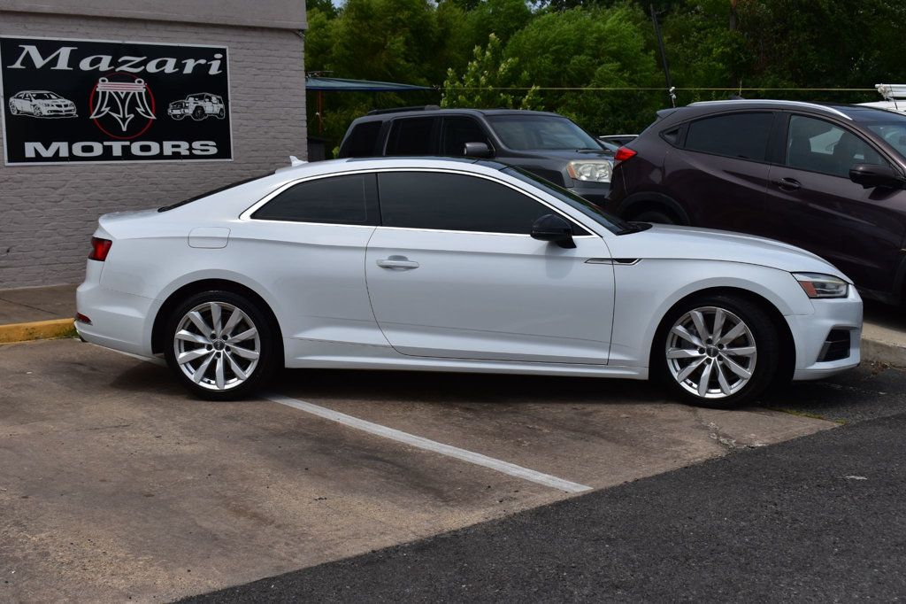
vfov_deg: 29.8
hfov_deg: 43.6
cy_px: 302
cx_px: 453
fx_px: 1132
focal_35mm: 45
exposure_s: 1/640
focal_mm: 30
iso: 200
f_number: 11
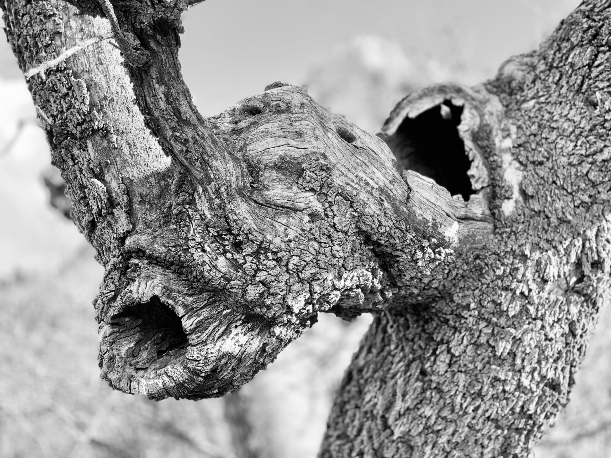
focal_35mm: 52
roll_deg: -4.1
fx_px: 918
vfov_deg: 28.0
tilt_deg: +4.3
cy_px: 229
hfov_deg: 36.8
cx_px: 306
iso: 16
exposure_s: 1/197
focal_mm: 6
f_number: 2.4
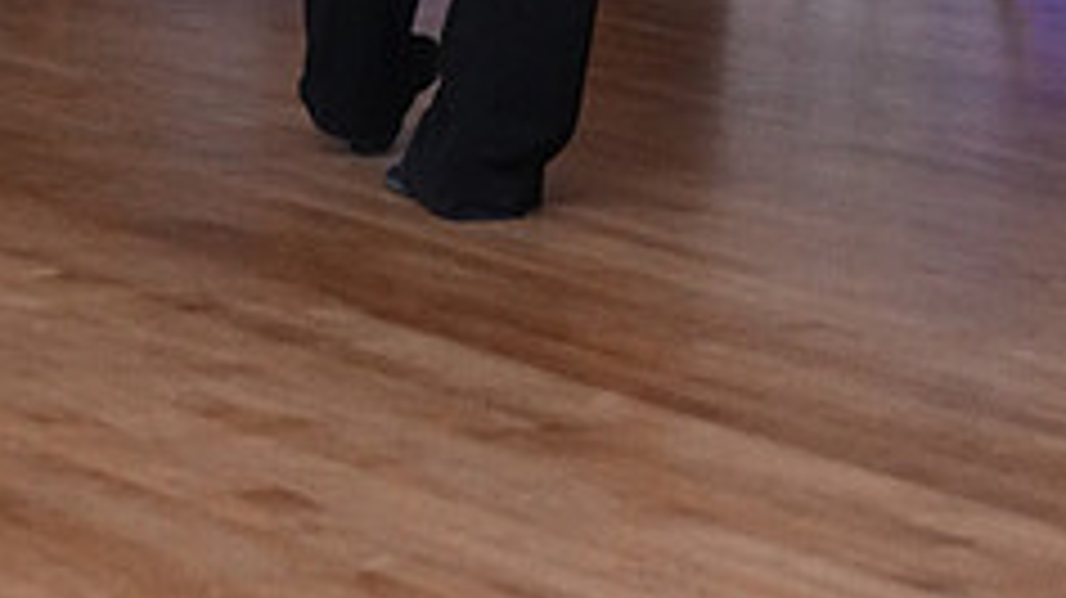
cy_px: -683
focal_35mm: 177
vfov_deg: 6.6
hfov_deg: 12.2
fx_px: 5000
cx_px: 466
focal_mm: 46
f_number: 4
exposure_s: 1/200
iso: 5000
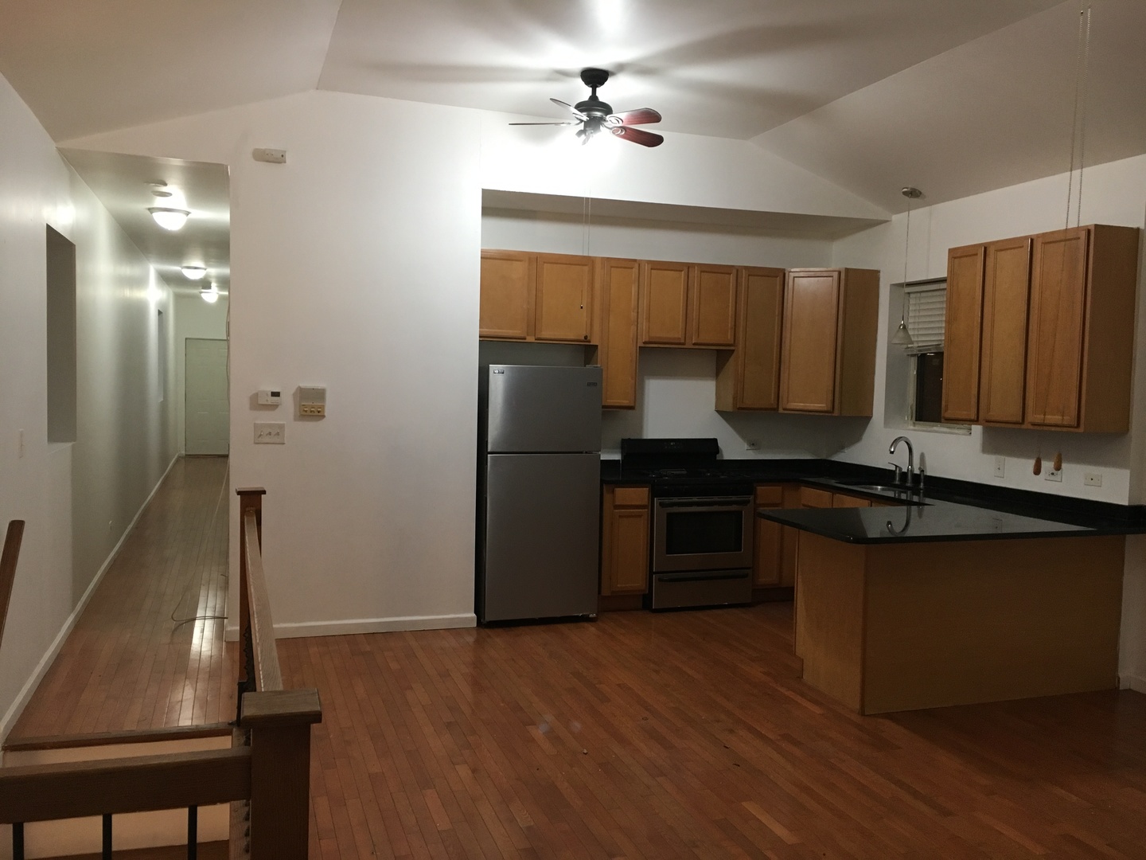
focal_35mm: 29
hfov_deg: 61.7
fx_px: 960
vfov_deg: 48.2
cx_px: 573
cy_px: 430
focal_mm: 4.15
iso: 125
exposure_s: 1/30
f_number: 2.2
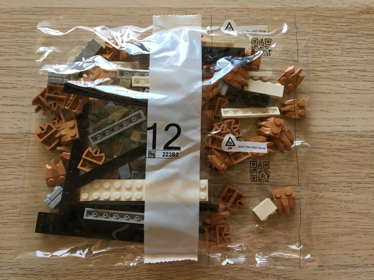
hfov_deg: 61.7
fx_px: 313
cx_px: 187
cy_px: 140
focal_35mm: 29
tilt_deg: -84.2
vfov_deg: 48.2
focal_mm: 4.15
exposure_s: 1/33
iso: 32
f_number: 2.2
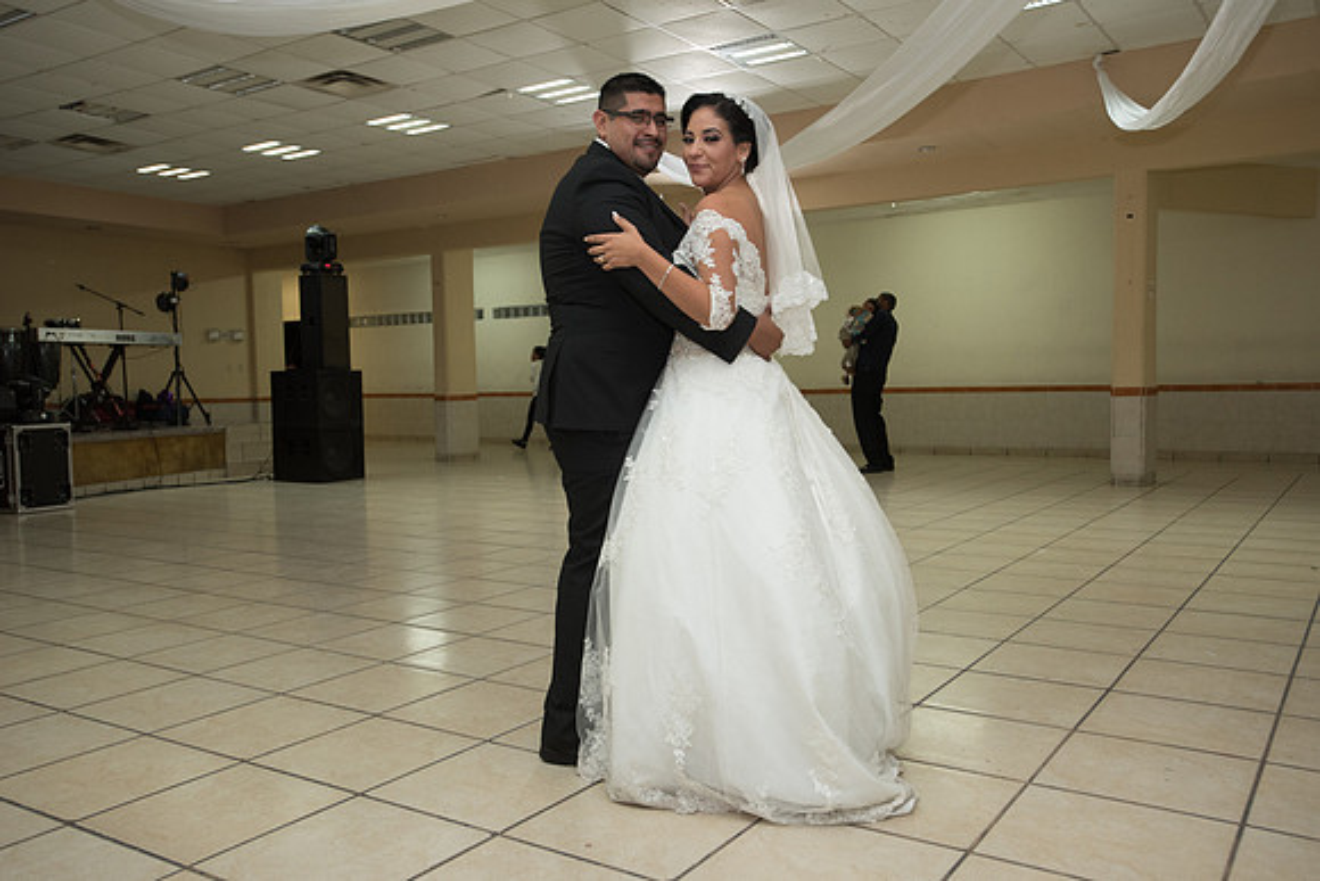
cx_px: 660
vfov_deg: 43.6
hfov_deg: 61.9
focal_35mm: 30
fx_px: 1100
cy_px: 440
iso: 1600
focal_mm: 30
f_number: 3.5
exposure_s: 1/100
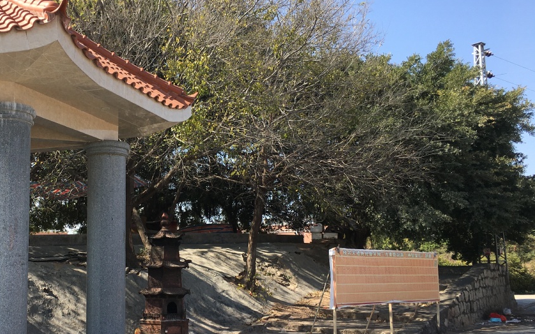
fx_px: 642
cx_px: 156
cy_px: 211
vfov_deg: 29.1
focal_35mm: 44
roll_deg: -1.3
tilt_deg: +6.5
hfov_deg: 44.2
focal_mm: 4.15
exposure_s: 1/818
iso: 25
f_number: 2.2
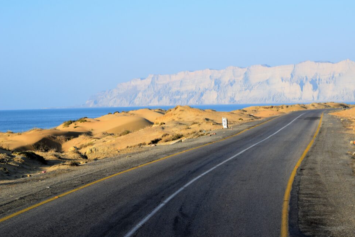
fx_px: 789
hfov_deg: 25.4
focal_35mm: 80
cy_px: 125
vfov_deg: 17.1
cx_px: 186
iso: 200
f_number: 8
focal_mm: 50
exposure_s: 1/250
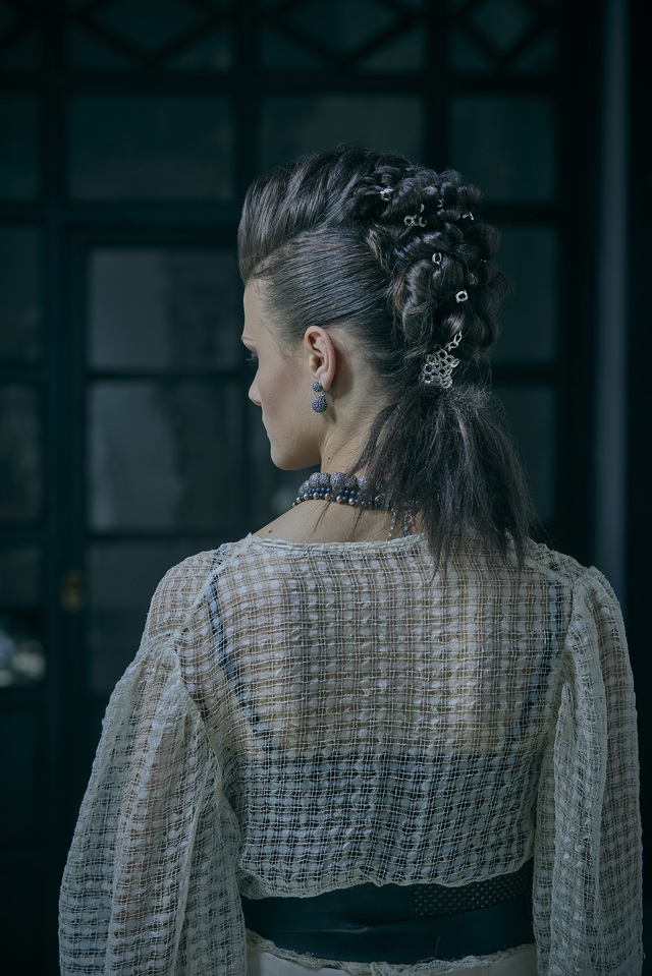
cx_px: 326
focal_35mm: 105
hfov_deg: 13.0
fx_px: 2850
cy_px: 488
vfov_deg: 19.5
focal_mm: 105
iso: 500
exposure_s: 1/200
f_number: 5
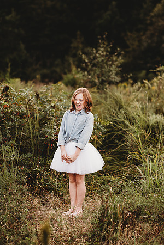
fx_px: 581
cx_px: 82
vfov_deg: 23.9
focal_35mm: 85
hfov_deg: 16.1
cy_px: 122
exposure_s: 1/200
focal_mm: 85
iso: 125
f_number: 2.2
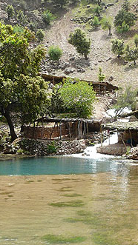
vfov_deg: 28.6
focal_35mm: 74
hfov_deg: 15.7
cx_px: 166
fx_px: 482
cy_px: 122
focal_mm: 6.4
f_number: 5
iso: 100
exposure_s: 1/200
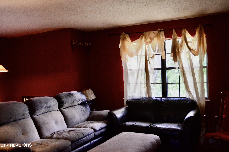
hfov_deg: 53.2
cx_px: 114
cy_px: 76
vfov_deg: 36.7
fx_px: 229
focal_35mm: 36
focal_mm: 24
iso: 1600
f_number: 4
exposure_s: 1/100
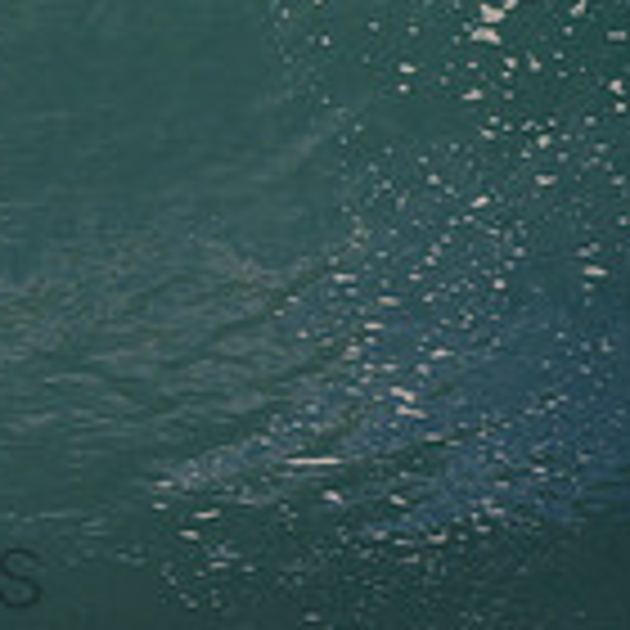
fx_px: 54503
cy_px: -178
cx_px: -306
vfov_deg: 0.7
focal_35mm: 2647
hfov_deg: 0.7
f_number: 5.6
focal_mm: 500
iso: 400
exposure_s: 1/2000
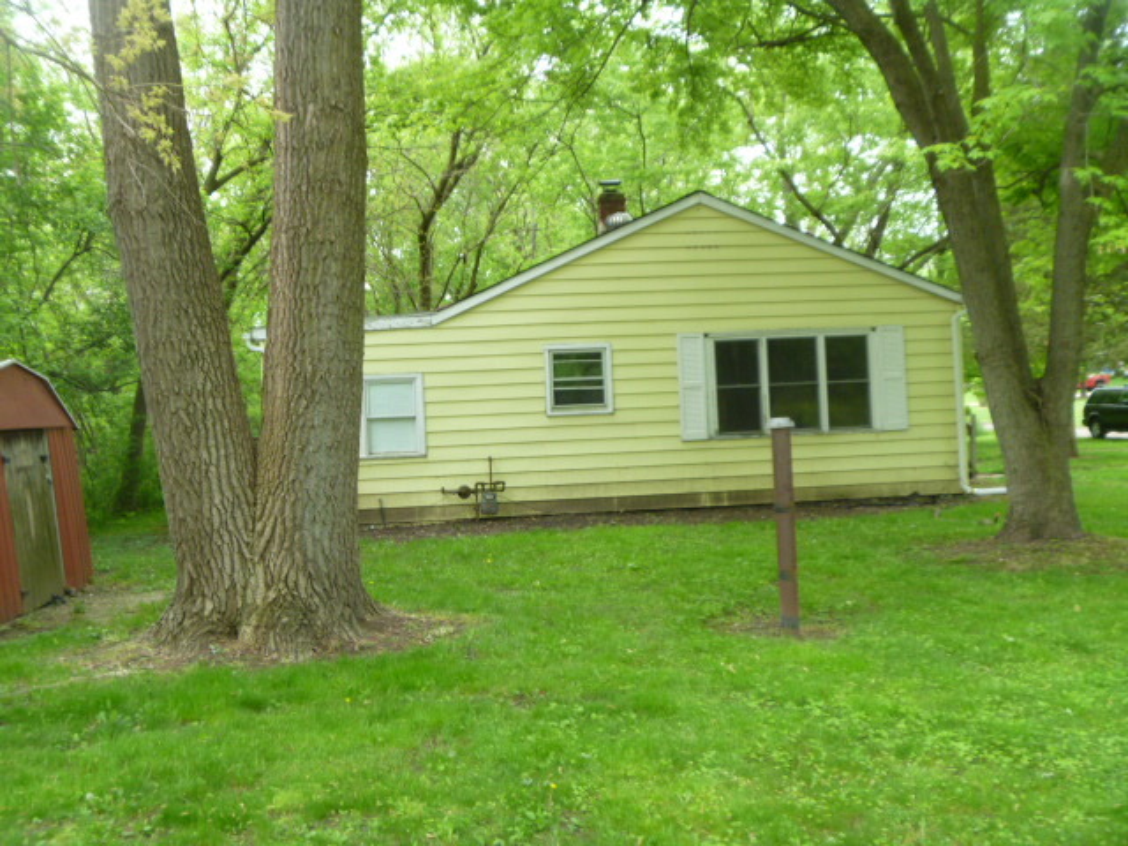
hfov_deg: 52.6
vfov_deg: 40.7
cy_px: 423
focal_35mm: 35
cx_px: 564
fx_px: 1141
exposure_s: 1/100
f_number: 3.5
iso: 160
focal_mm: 6.3
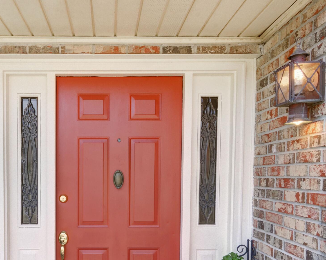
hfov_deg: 54.6
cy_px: 190
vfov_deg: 44.5
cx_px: 109
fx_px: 308
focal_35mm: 32
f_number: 16
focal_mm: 11
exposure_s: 1/250
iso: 400
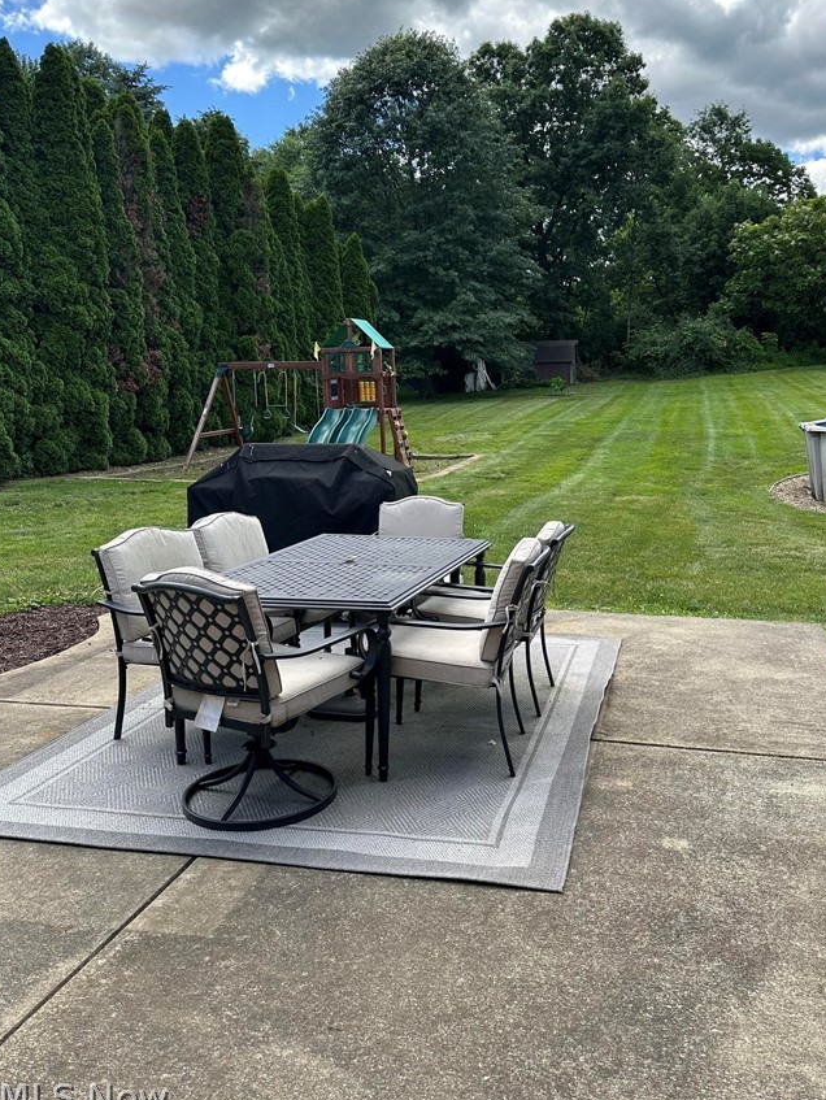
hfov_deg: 48.0
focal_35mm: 29
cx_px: 487
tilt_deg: -5.2
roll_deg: +1.5
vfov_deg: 61.3
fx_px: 922
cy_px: 462
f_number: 1.78
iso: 80
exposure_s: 1/1587
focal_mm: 6.86
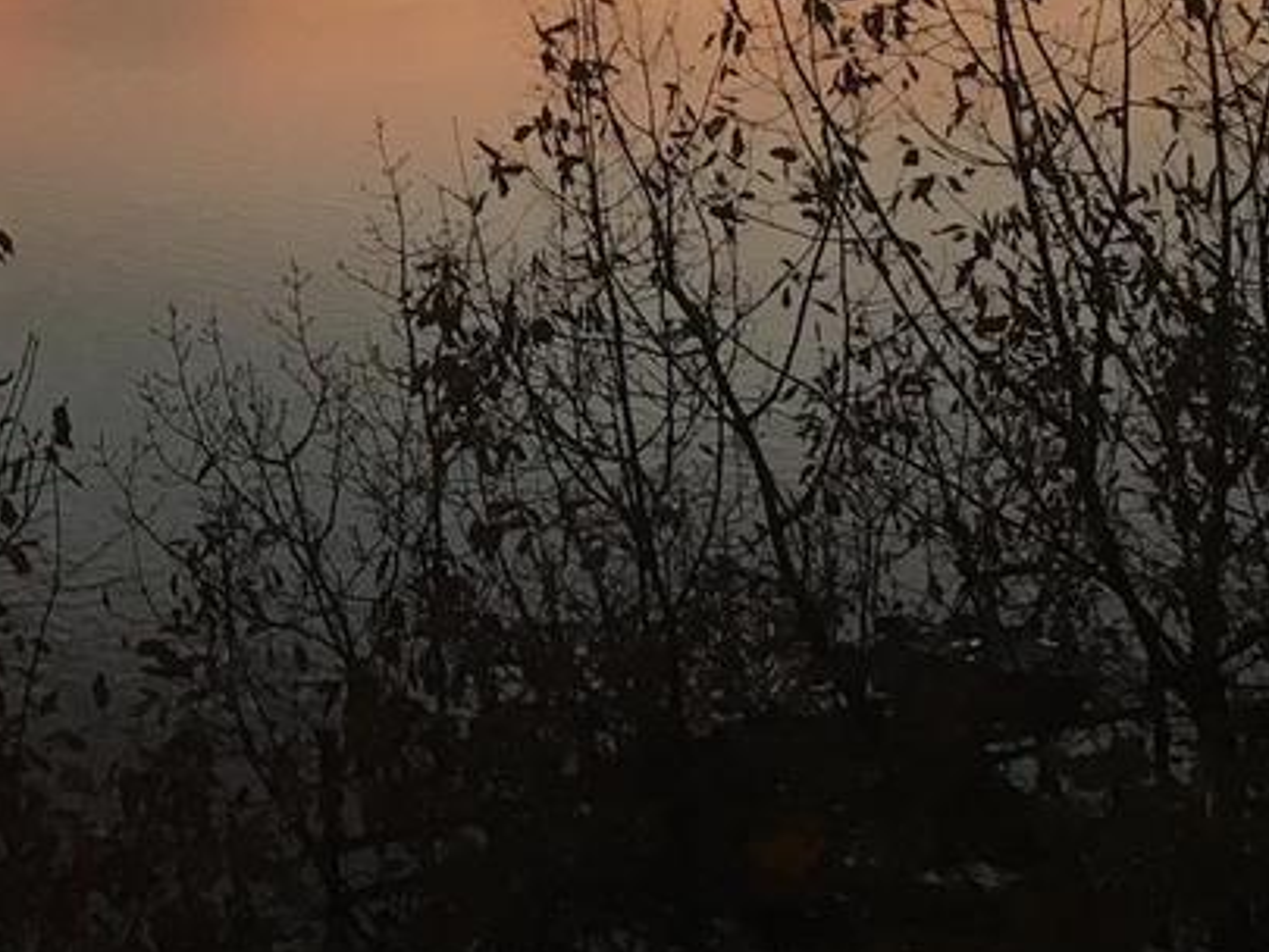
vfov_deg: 13.4
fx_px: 3777
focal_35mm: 103
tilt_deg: +2.7
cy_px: -573
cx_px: 72
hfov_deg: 18.7
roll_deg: +2.6
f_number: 2.2
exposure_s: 1/30
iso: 32
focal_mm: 4.15
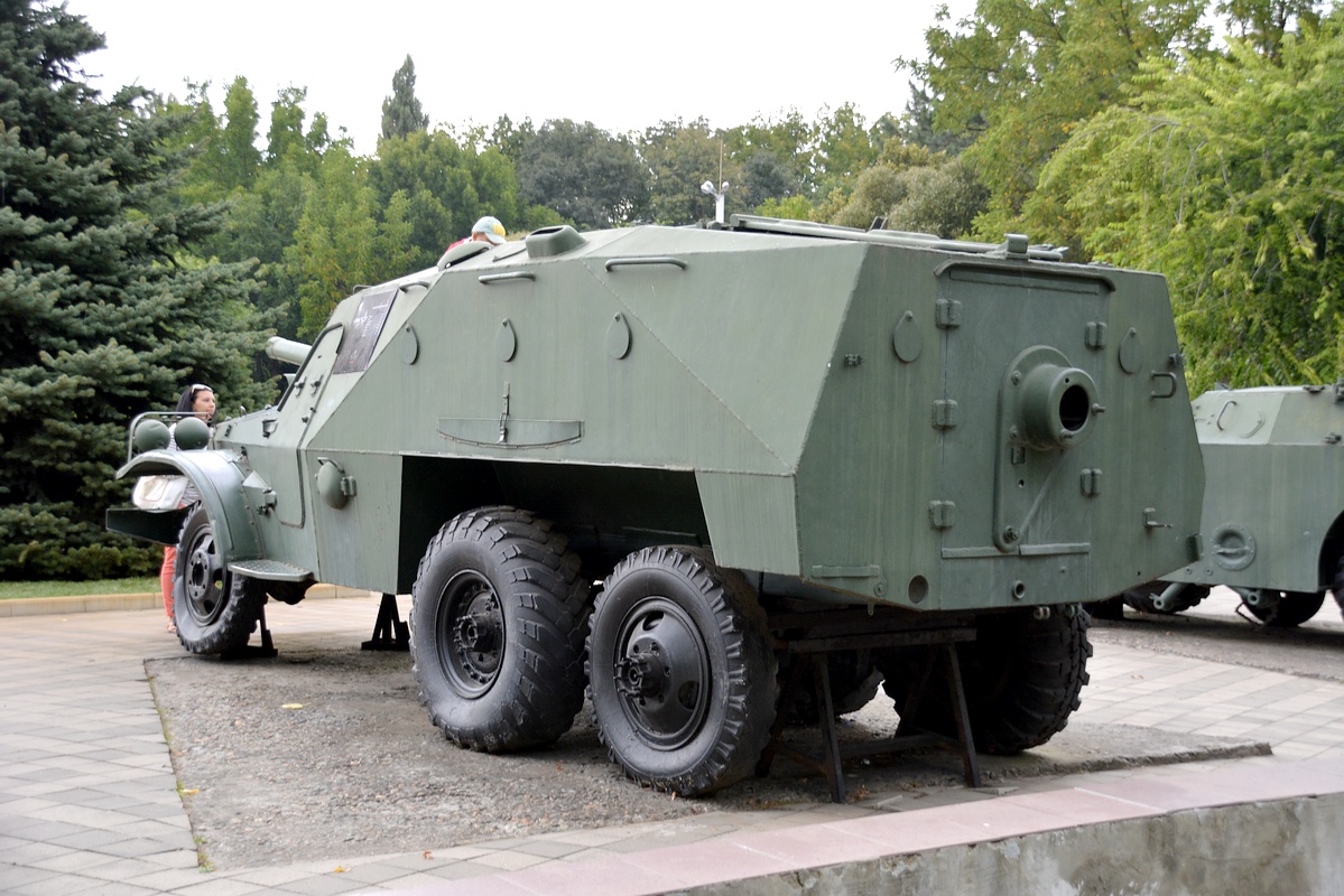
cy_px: 448
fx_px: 1792
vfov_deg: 28.1
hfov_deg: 41.1
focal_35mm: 48
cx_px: 672
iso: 400
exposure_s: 1/100
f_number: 5
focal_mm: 32
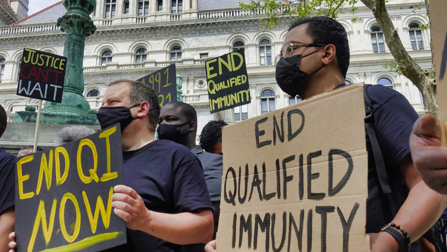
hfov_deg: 54.0
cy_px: 133
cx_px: 224
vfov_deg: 32.0
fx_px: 439
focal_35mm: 37
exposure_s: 1/500
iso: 125
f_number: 4.5
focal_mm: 12.81
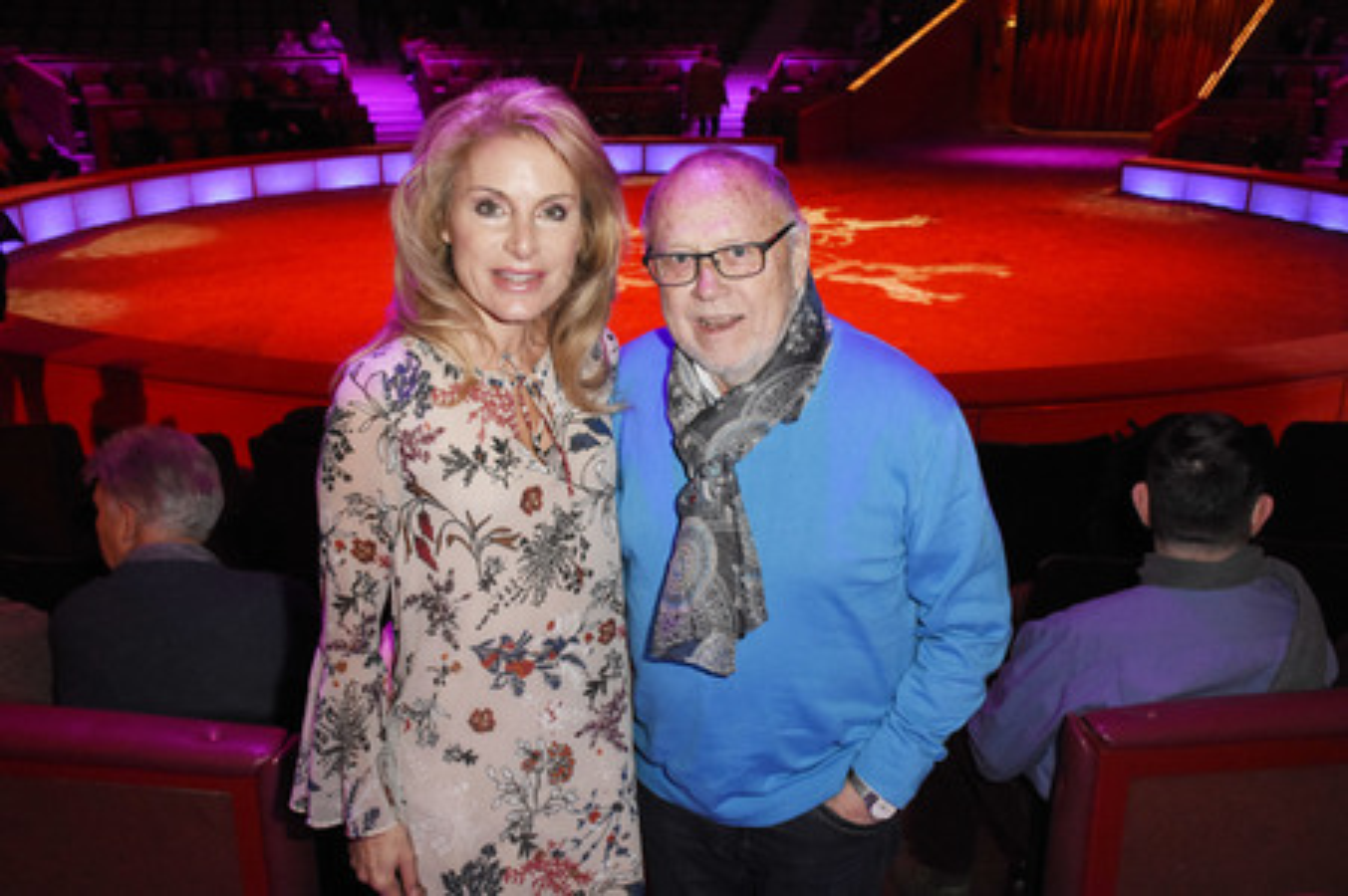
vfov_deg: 38.3
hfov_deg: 55.1
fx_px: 1291
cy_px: 448
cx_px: 674
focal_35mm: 34
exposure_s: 1/160
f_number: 6.3
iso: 3200
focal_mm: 23
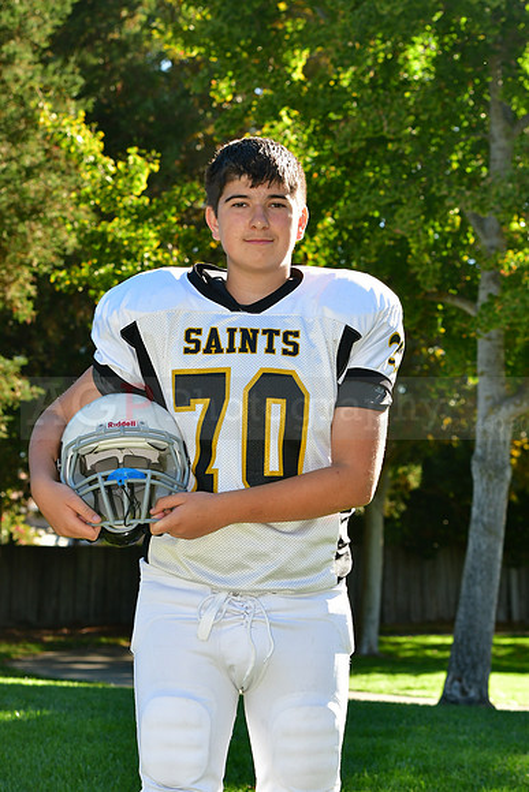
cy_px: 396
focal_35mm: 105
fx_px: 2313
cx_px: 264
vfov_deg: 19.5
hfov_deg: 13.0
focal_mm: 70
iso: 400
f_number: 6.3
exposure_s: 1/400
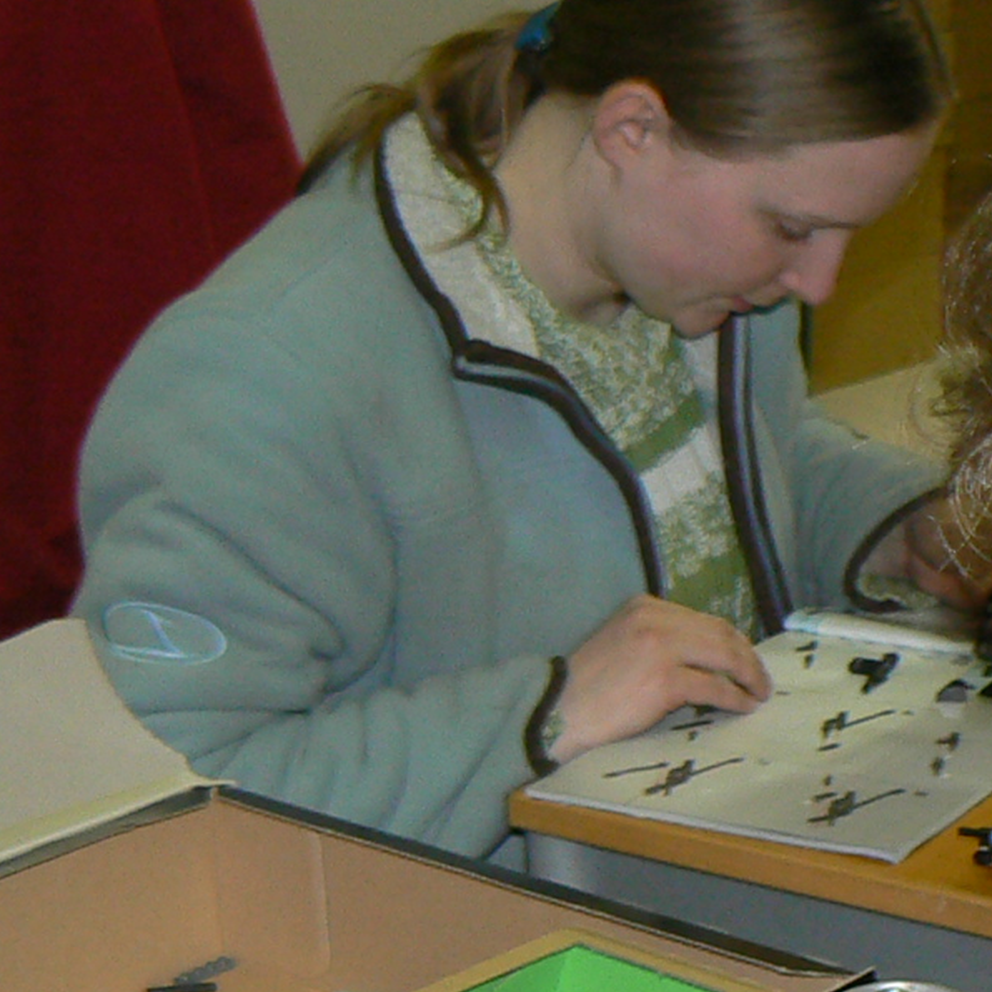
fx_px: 3988
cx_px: 1040
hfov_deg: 13.9
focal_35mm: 123
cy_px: 1067
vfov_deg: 13.9
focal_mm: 6
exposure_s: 1/30
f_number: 2.8
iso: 100
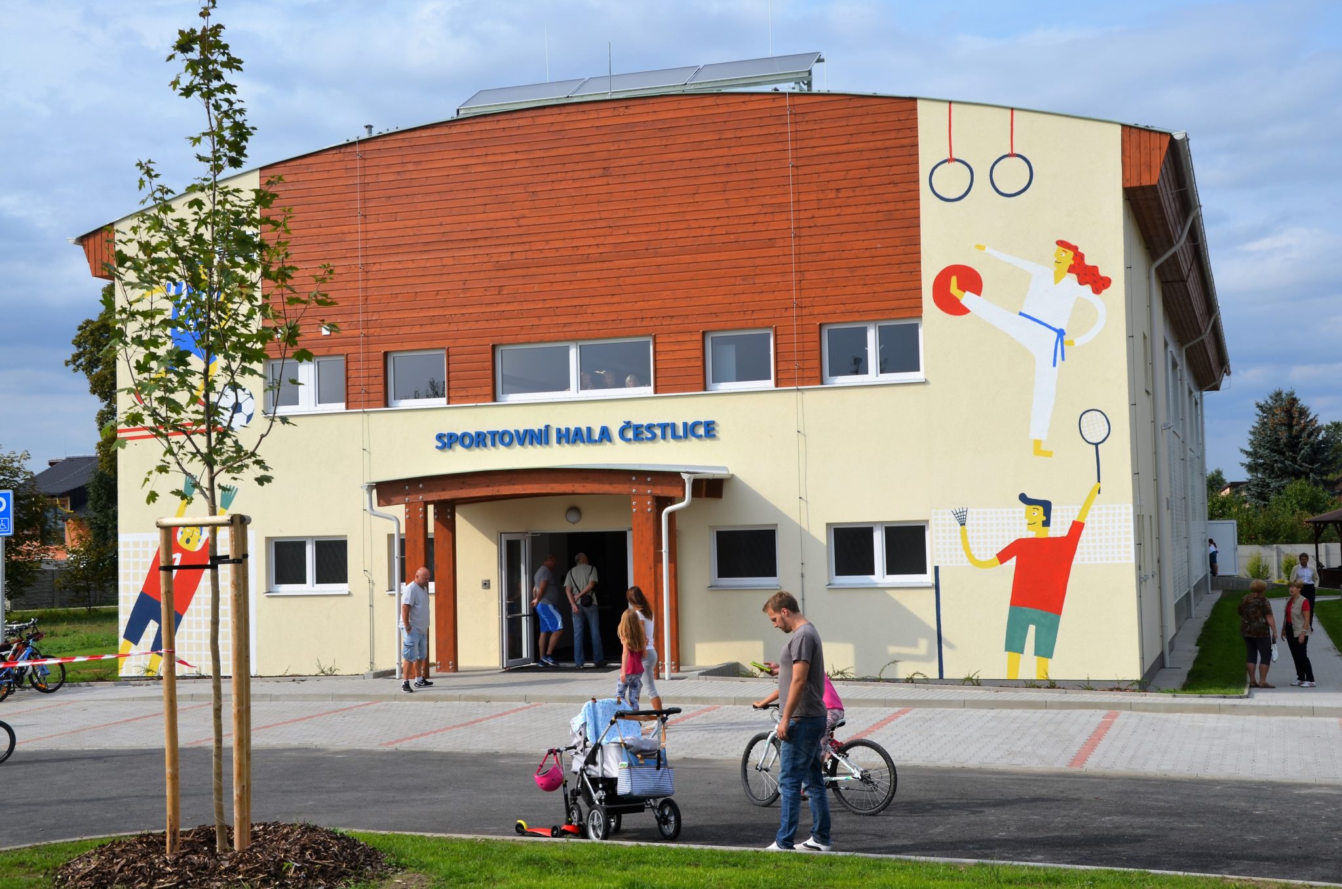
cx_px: 671
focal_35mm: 45
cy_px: 444
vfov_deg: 29.7
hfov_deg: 43.7
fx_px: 1674
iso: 100
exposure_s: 1/250
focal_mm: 30
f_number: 8
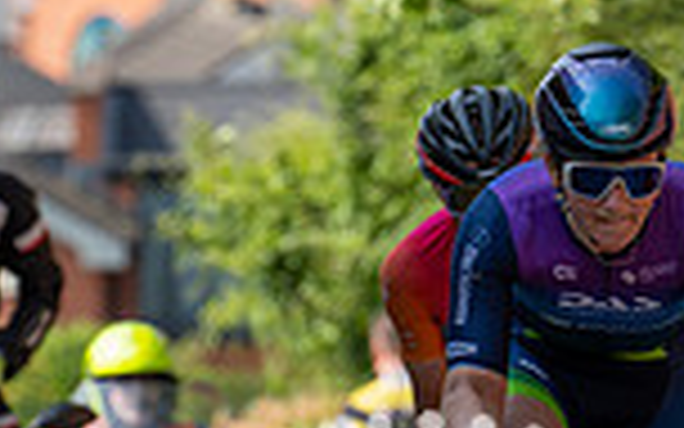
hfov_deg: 4.2
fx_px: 9321
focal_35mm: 500
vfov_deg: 2.6
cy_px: 451
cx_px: 508
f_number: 4.5
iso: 200
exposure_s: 1/1000
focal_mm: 166
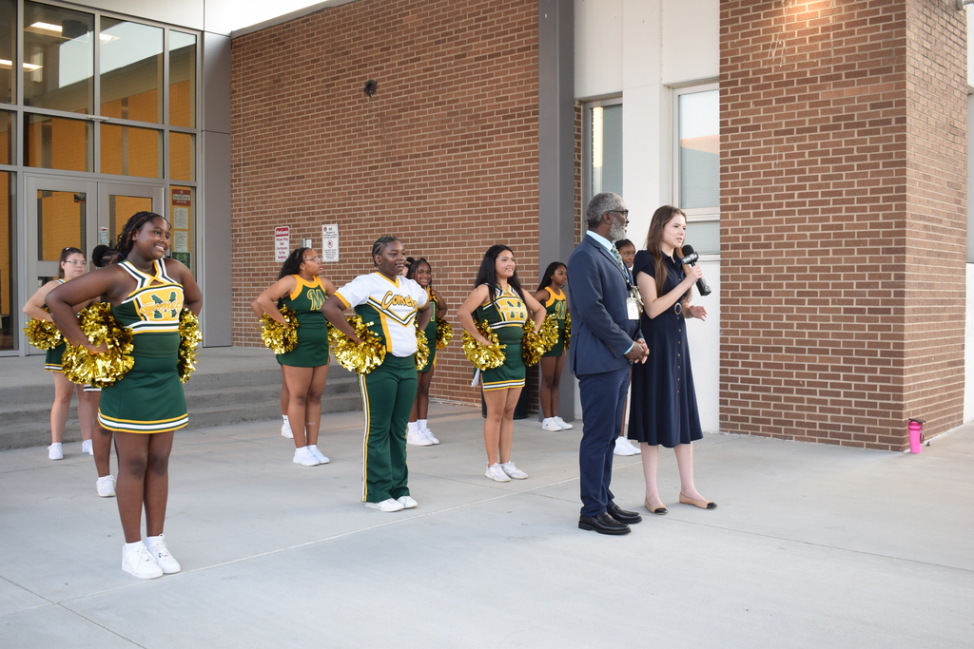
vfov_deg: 36.9
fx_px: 974
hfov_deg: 53.1
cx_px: 487
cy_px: 324
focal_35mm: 36
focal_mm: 24
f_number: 5
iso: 400
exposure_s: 1/100
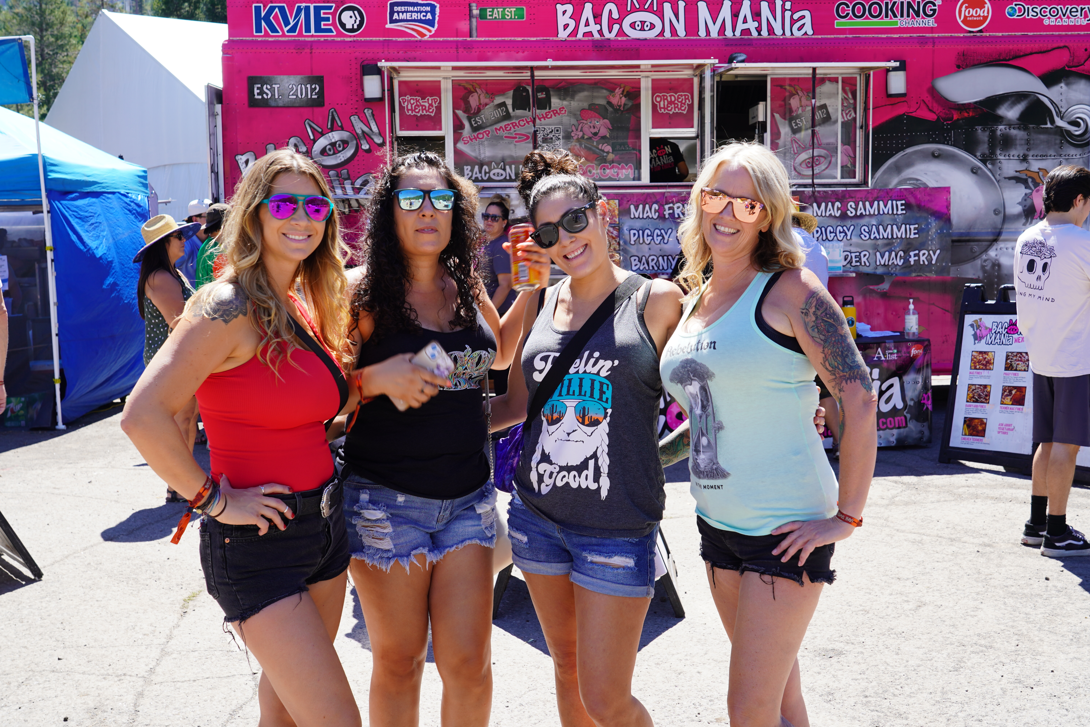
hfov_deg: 47.4
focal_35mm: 41
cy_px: 364
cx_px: 545
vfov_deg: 32.6
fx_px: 1241
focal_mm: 41
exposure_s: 1/100
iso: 100
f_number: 7.1
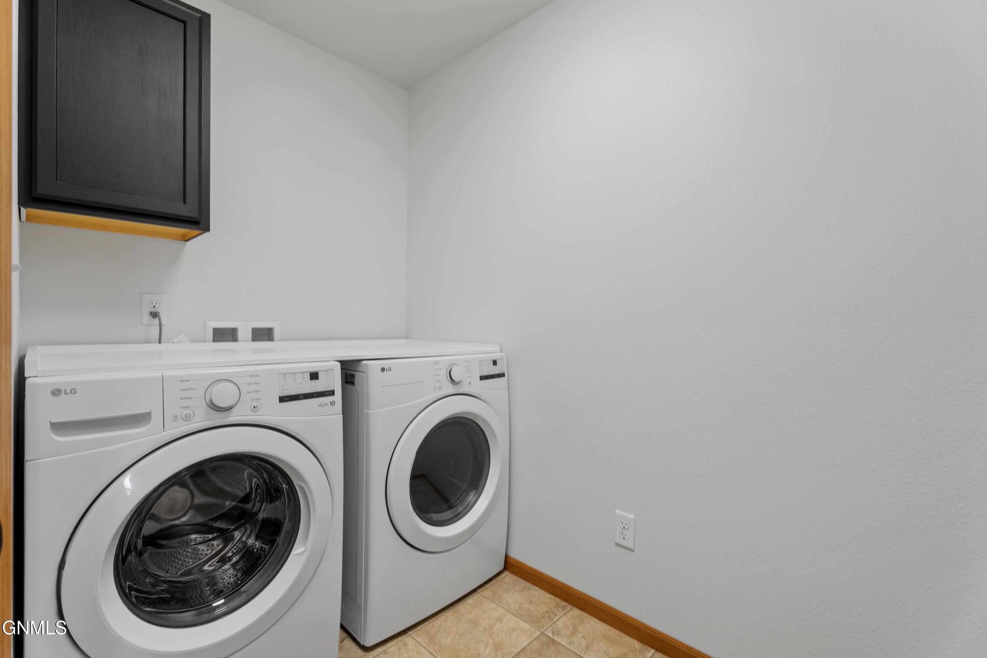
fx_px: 439
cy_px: 329
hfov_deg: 96.7
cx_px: 494
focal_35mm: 16
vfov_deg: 73.7
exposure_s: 1/1.25
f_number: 9
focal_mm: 16
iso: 500
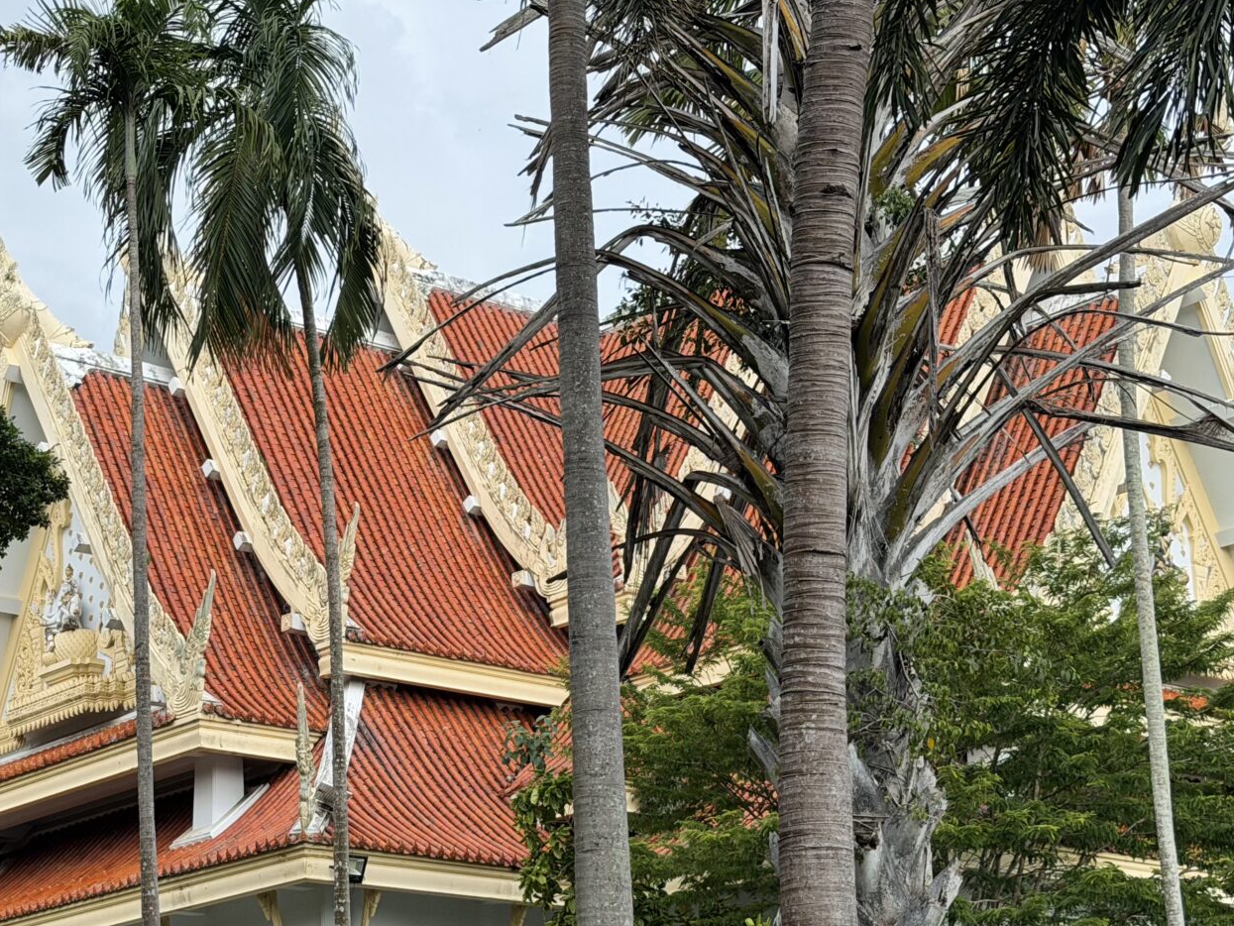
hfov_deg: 26.1
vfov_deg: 19.8
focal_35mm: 74
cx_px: 371
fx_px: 2638
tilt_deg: +13.7
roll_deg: +1.0
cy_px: 672
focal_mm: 6.76
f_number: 1.78
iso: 64
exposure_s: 1/975
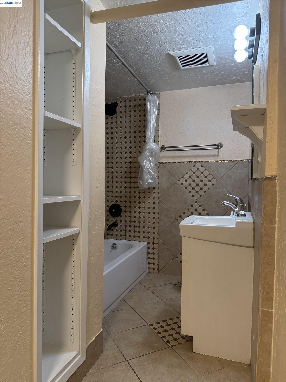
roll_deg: +0.5
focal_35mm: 24
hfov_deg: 56.8
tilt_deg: -1.5
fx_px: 264
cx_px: 143
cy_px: 191
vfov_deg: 71.6
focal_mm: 6.76
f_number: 1.78
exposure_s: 1/120
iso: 250
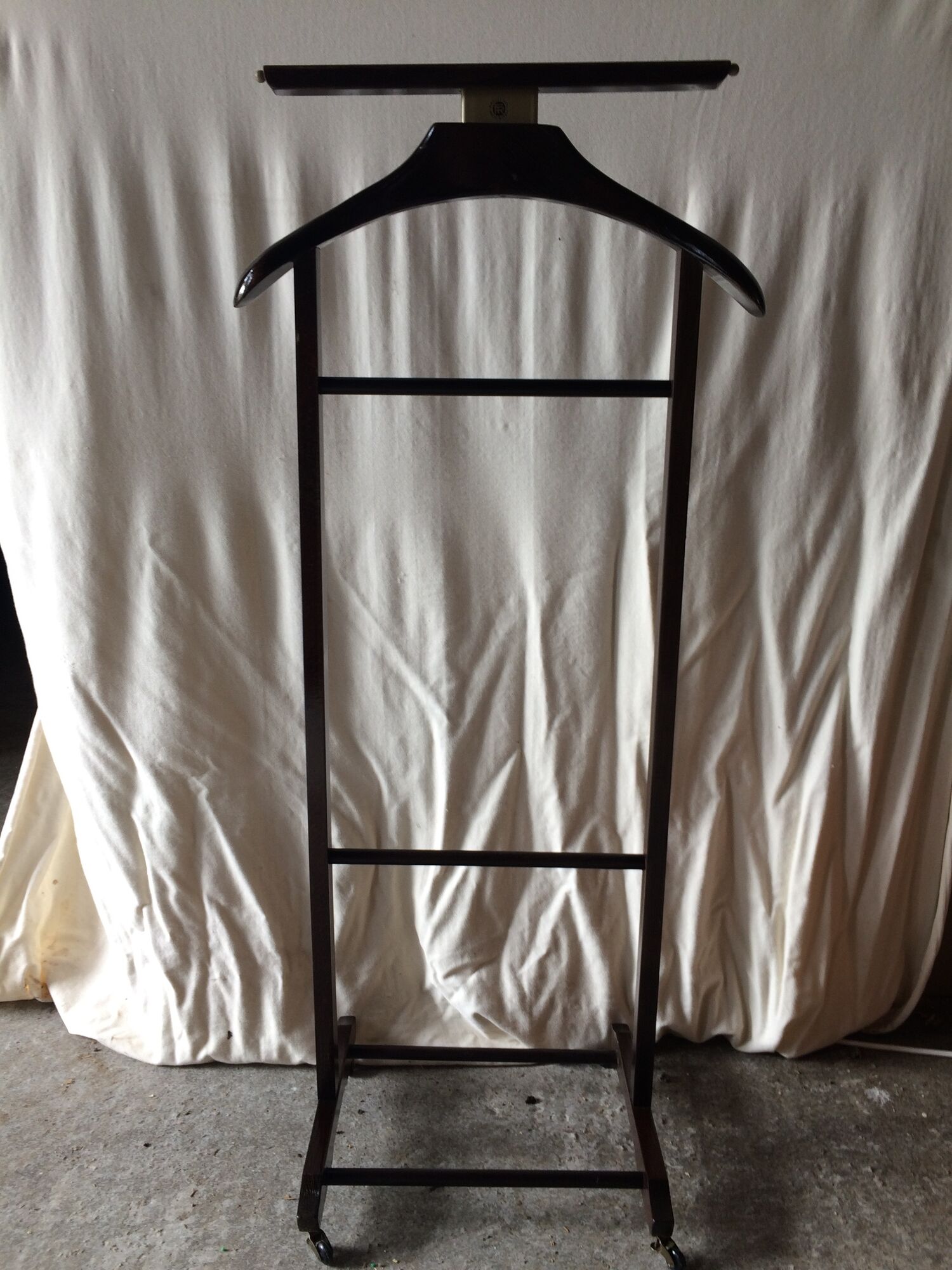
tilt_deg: -15.9
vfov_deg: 61.7
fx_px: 1063
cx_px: 476
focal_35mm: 29
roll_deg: -1.8
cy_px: 635
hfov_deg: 48.2
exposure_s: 1/50
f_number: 2.2
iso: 32
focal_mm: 4.15
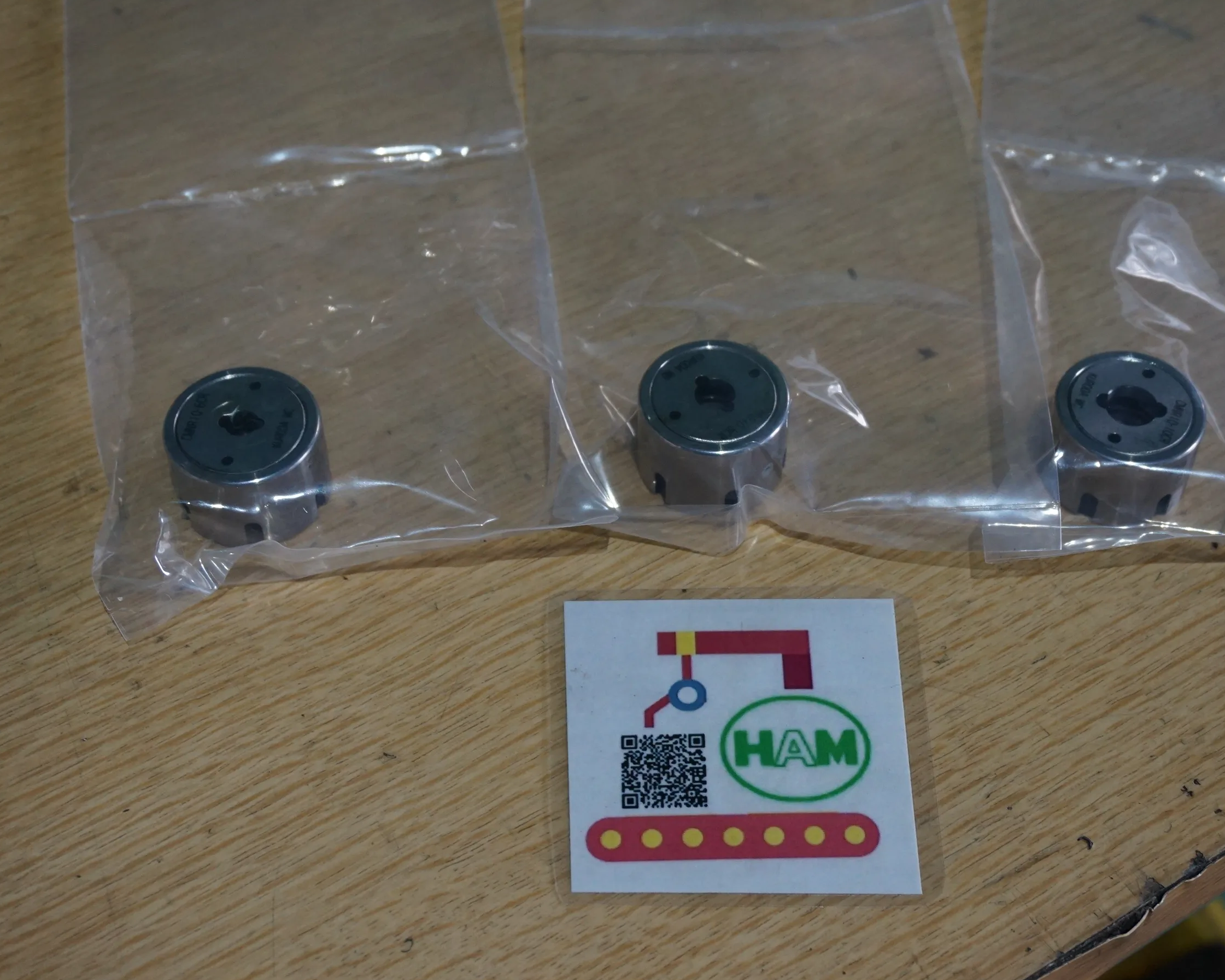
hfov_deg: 34.1
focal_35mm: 55
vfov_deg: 27.6
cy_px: 491
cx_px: 709
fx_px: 1994
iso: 1250
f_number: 6.3
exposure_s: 1/60
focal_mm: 32
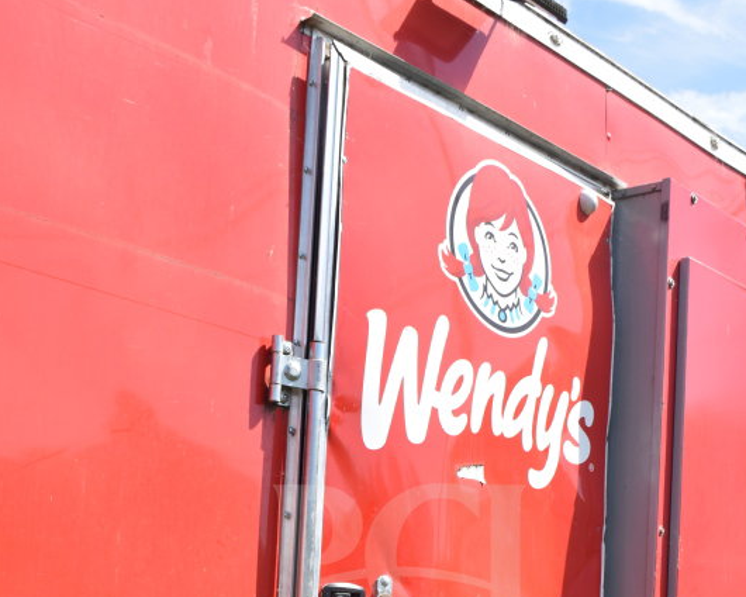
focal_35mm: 61
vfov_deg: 24.0
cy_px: 596
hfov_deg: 31.0
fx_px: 1343
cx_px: 398
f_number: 8
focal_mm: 25
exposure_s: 1/250
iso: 200
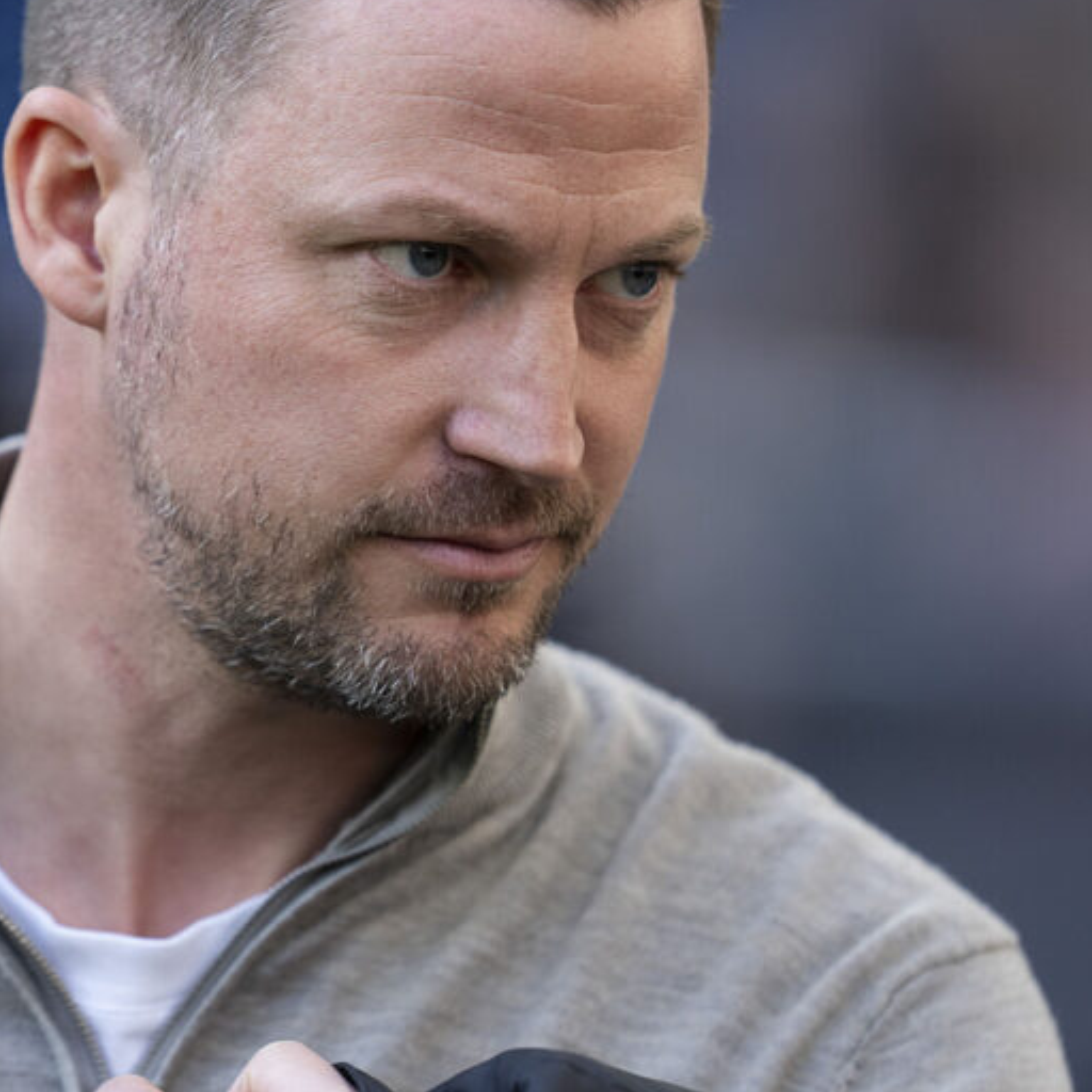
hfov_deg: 2.6
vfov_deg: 2.6
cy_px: 406
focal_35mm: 680
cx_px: 98
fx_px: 24269
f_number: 2.8
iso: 640
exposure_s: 1/1000
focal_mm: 400
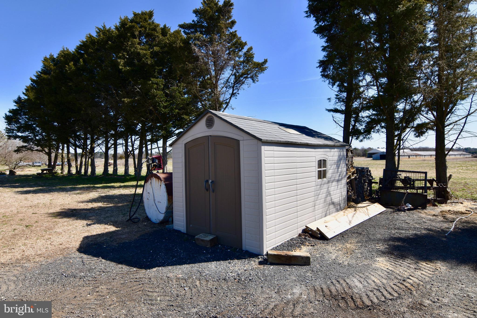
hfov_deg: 85.4
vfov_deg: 63.2
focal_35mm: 20
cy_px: 159
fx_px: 258
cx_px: 238
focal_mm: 13
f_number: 9
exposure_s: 1/200
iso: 100
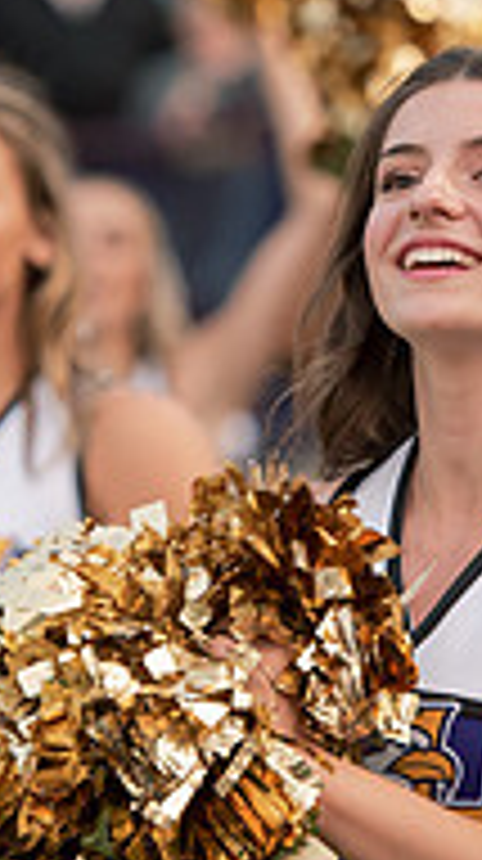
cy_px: 299
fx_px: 10872
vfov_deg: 4.5
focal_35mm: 477
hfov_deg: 2.5
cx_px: 374
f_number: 3.5
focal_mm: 150
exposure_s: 1/1000
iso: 1250
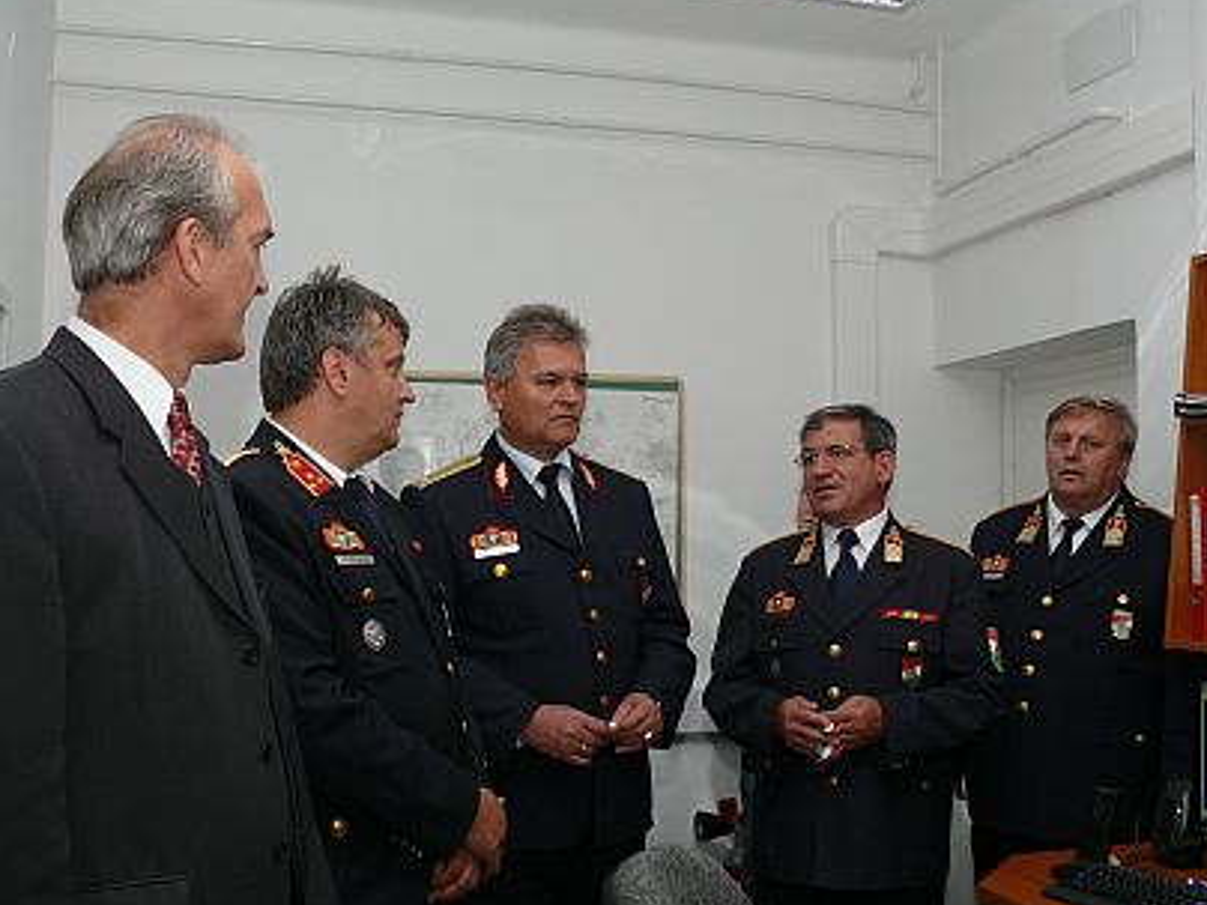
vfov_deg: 36.8
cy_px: 466
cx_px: 666
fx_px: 1360
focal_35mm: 39
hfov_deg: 47.8
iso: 100
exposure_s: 1/30
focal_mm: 7.4
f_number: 4
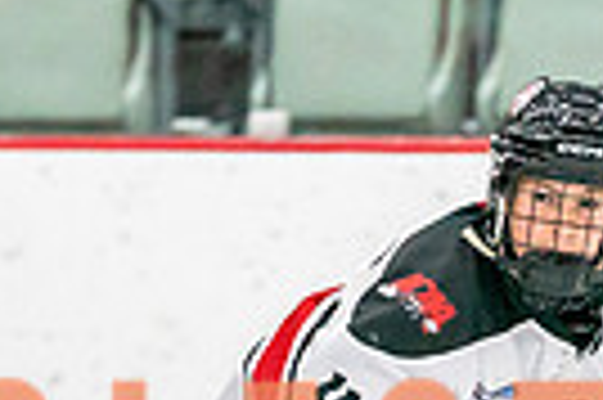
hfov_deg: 1.9
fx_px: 18670
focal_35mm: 1116
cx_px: 391
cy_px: 696
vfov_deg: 1.2
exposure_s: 1/1250
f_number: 2.8
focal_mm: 200
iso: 3200
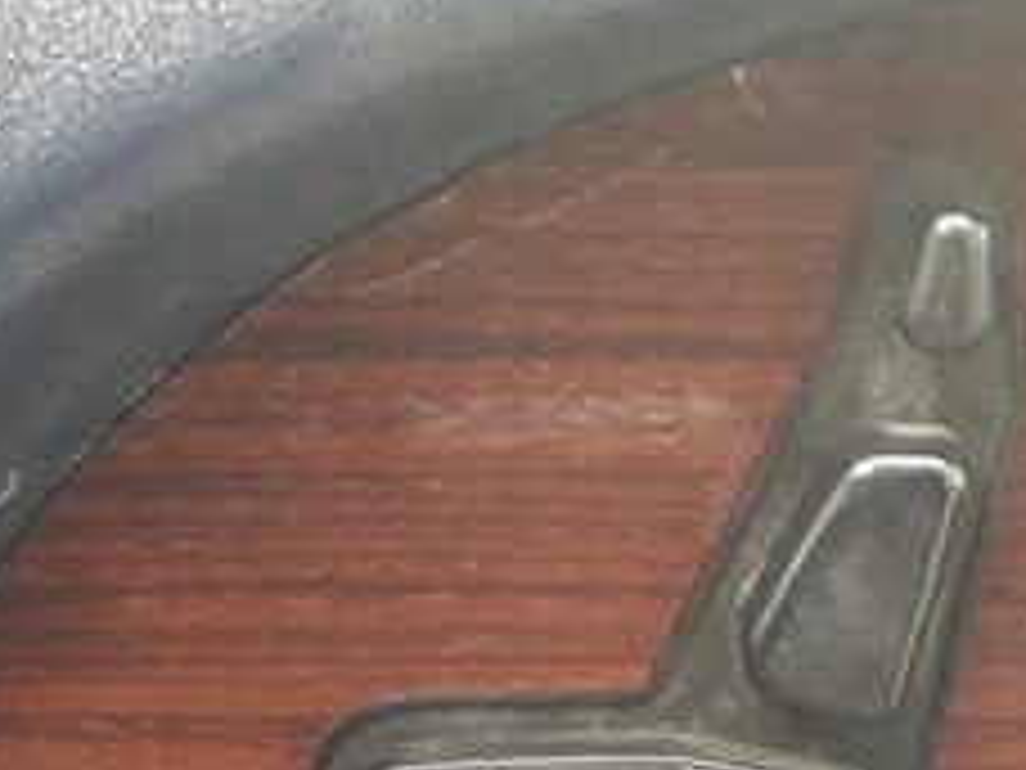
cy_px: 1065
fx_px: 2312
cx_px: 1026
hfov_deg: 23.9
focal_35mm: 78
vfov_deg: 17.5
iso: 400
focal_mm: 3.6
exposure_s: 1/25
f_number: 1.9
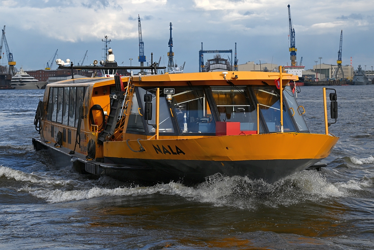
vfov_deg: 16.7
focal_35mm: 82
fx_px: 853
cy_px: 125
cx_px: 187
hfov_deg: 24.7
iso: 125
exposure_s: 1/500
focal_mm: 82
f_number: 5.6
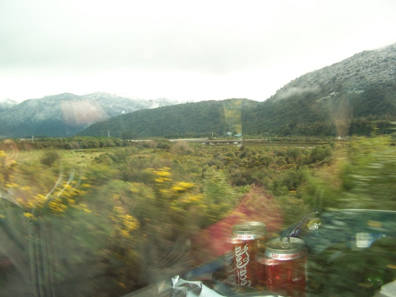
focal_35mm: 38
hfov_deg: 49.0
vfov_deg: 37.7
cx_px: 198
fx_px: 435
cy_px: 148
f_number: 2.8
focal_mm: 6.3
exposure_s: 1/90
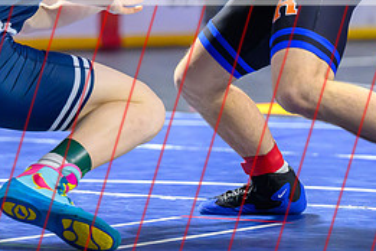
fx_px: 3050
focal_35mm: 292
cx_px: 187
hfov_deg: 7.1
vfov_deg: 4.7
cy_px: -2
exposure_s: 1/640
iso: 6400
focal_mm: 115
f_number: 2.8
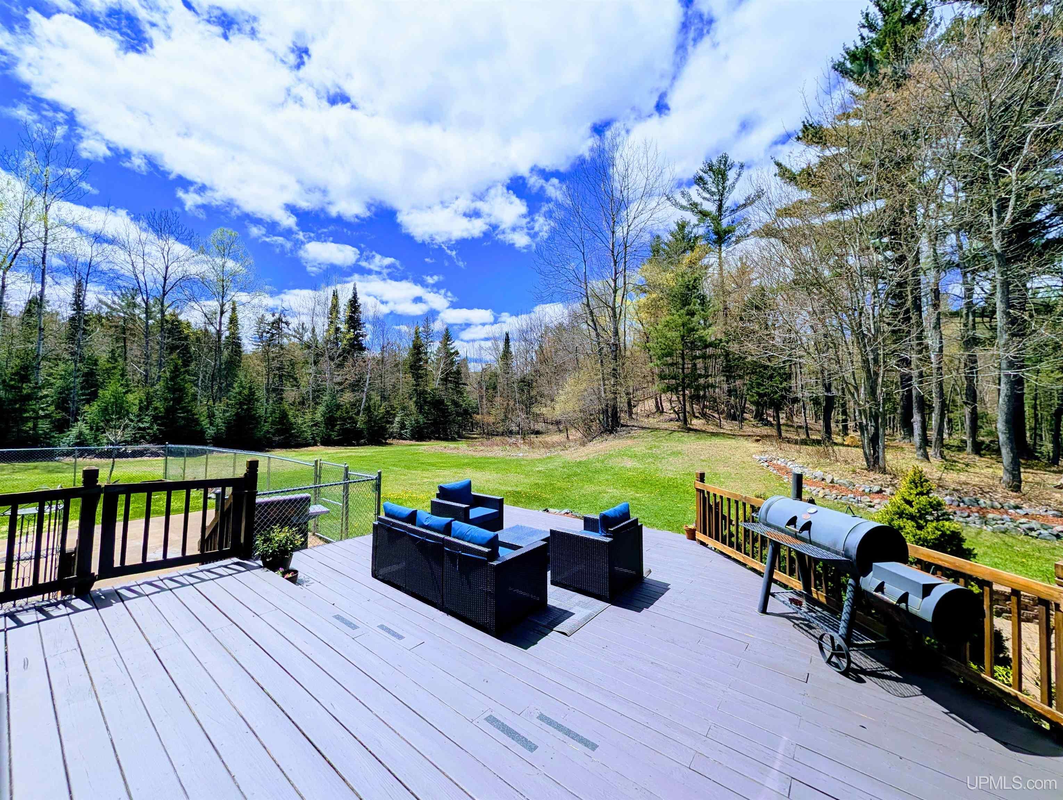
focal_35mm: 12
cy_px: 400
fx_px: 369
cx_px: 532
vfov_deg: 94.6
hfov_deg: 110.5
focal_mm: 2.02
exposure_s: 1/8333
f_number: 1.7
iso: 55
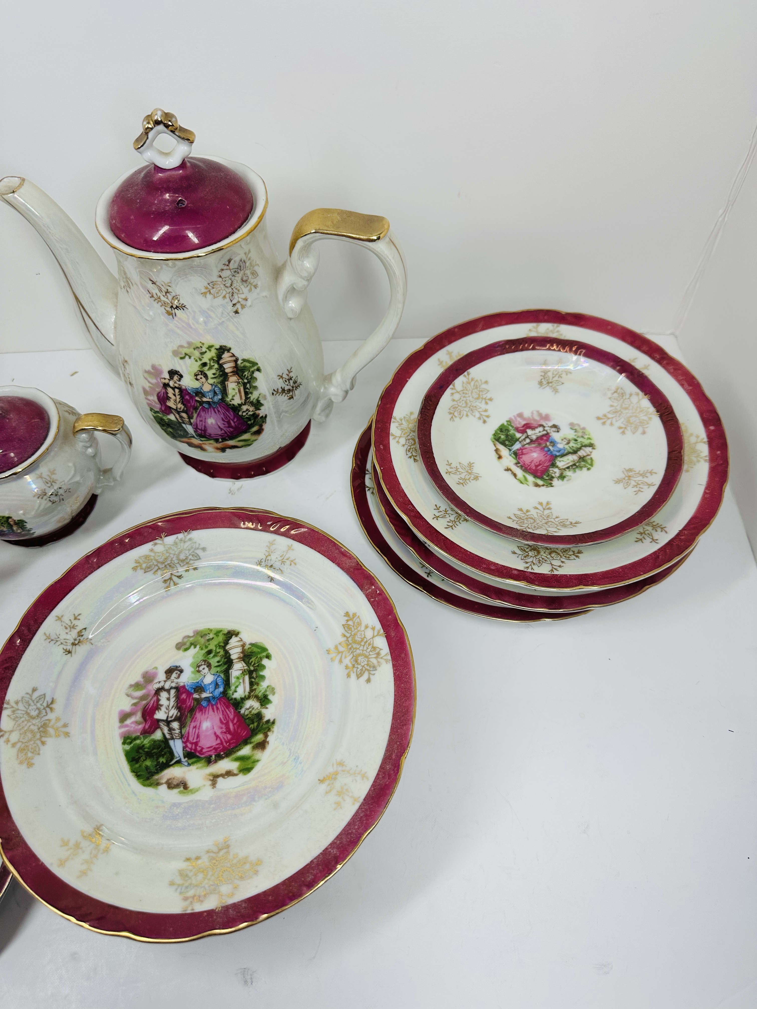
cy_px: 504
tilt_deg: -56.0
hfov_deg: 56.8
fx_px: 700
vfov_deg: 71.6
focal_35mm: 24
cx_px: 378
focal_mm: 6.86
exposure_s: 1/1083
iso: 80
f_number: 1.78
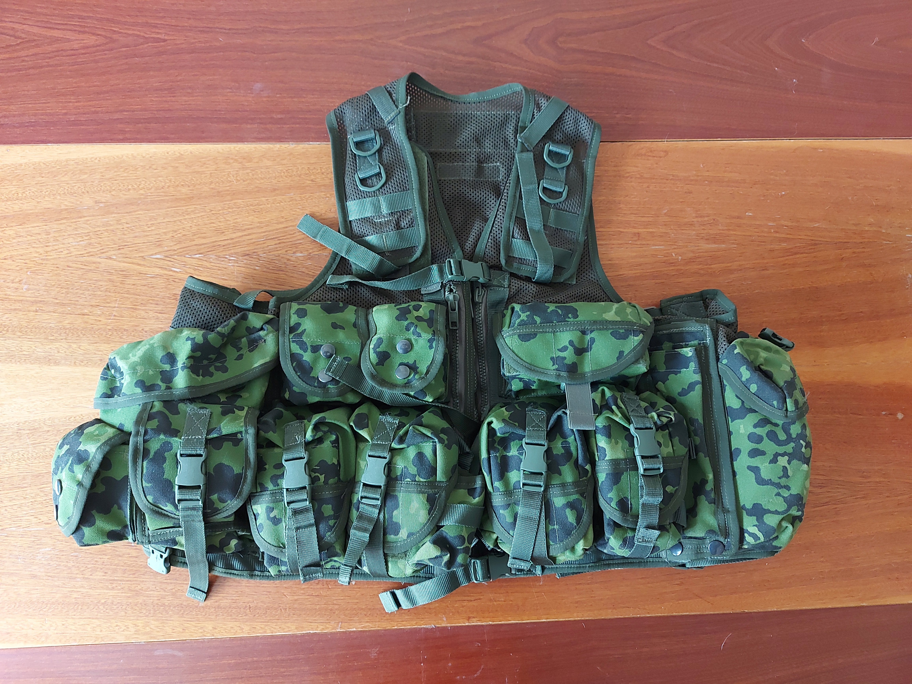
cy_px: 342
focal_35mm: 24
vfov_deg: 56.8
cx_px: 456
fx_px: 632
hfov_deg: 71.6
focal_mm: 5.23
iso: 320
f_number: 1.8
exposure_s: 1/25
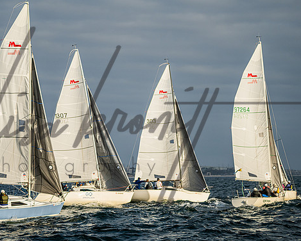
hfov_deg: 15.0
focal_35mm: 128
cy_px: 127
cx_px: 144
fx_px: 1141
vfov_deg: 12.1
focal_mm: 100
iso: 220
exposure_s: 1/3200
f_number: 4.5
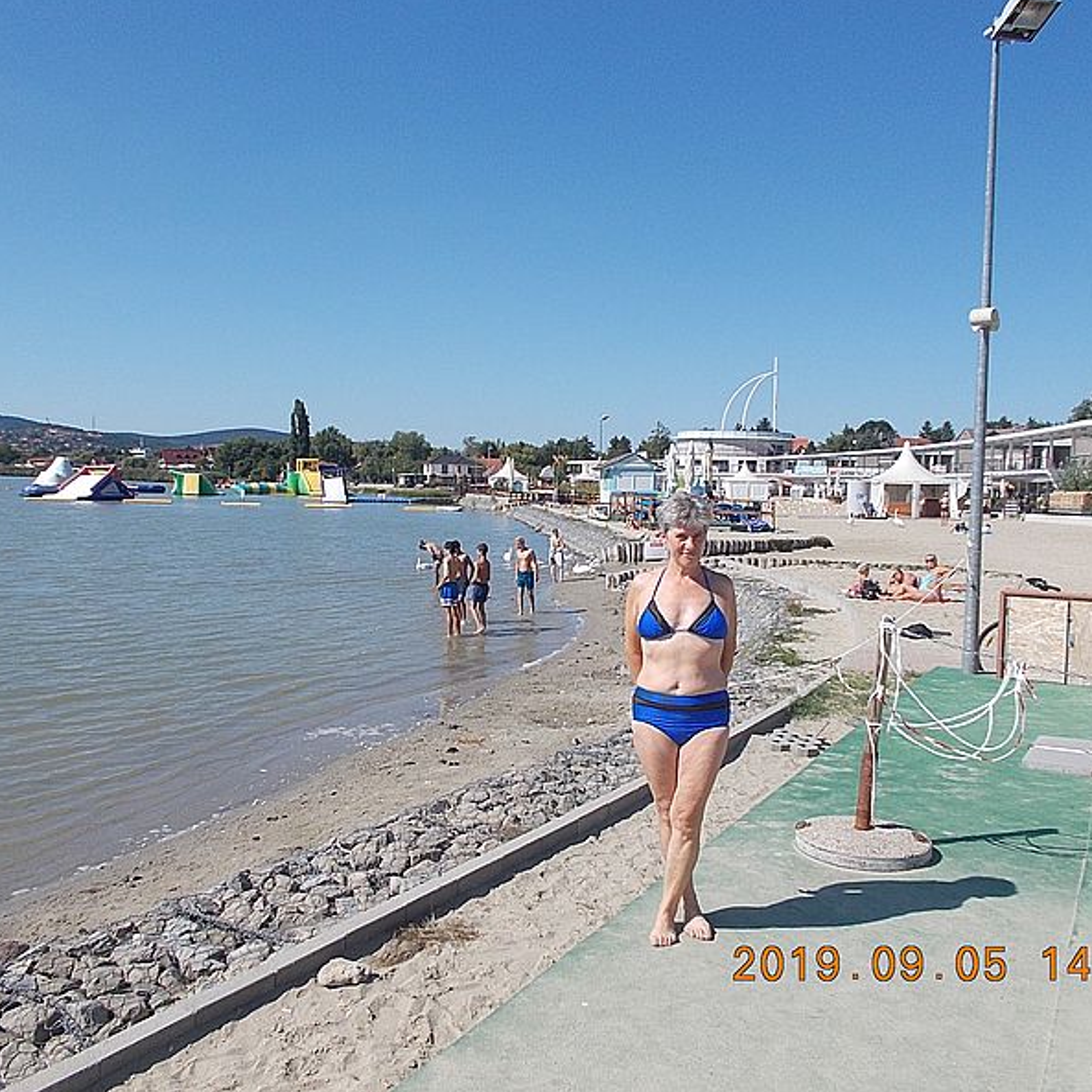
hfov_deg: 52.5
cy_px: 541
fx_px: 1106
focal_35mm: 31
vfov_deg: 52.5
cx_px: 514
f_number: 8
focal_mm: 4.6
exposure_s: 1/200
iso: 80
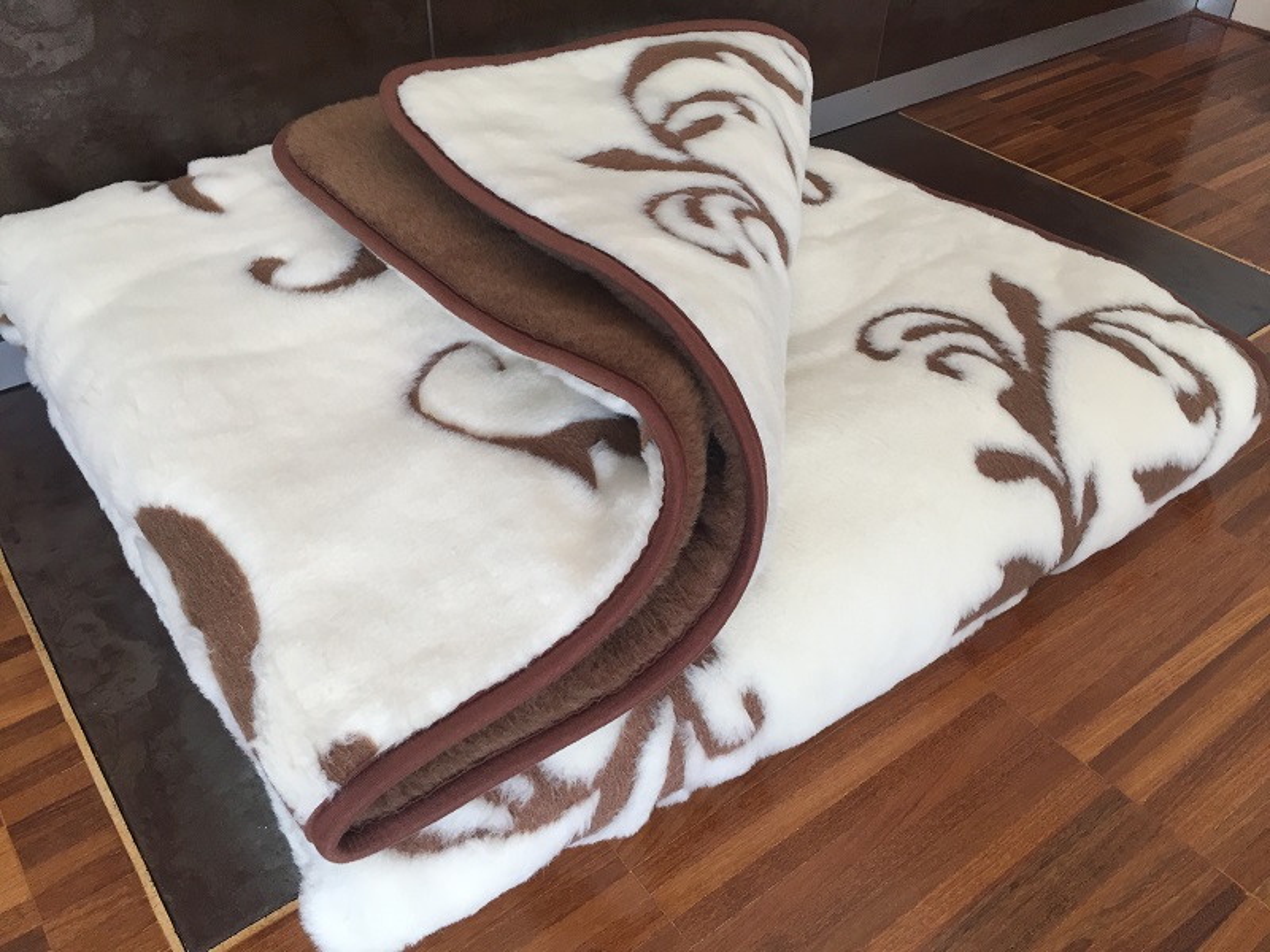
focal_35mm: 29
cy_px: 476
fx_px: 1064
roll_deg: -2.4
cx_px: 635
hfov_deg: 61.7
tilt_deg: -41.1
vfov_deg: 48.2
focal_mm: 4.15
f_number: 2.2
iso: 40
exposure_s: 1/30
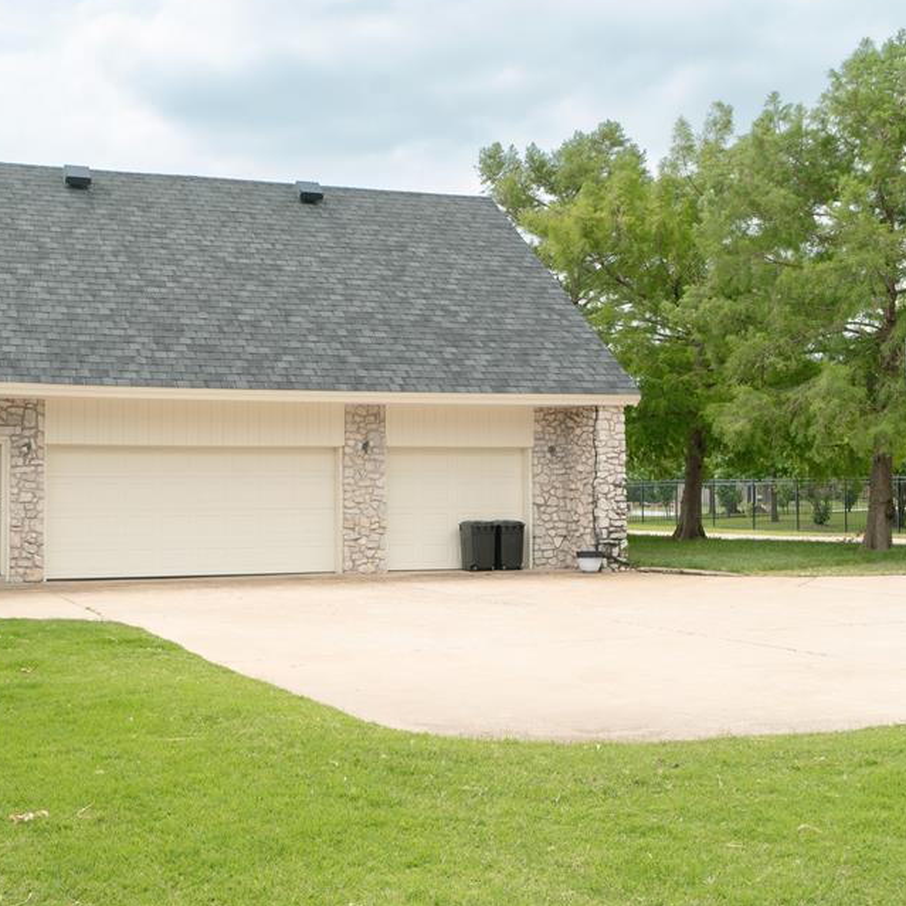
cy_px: 441
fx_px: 1451
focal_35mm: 49
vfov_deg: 34.7
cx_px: 413
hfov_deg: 34.7
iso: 160
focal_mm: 24
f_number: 9
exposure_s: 1/80
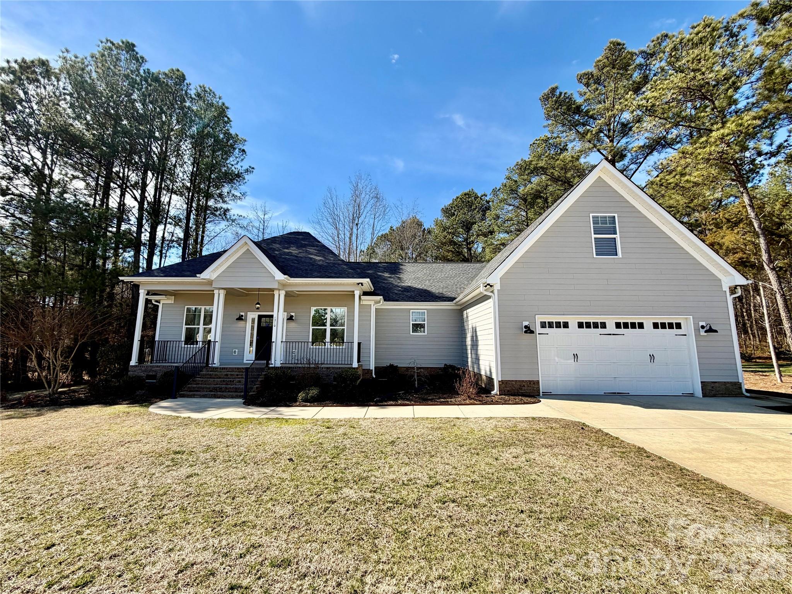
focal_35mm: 14
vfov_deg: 85.7
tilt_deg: +8.9
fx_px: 320
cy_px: 297
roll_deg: -0.7
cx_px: 396
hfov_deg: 102.1
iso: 25
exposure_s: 1/770
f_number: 2.2
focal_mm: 2.22
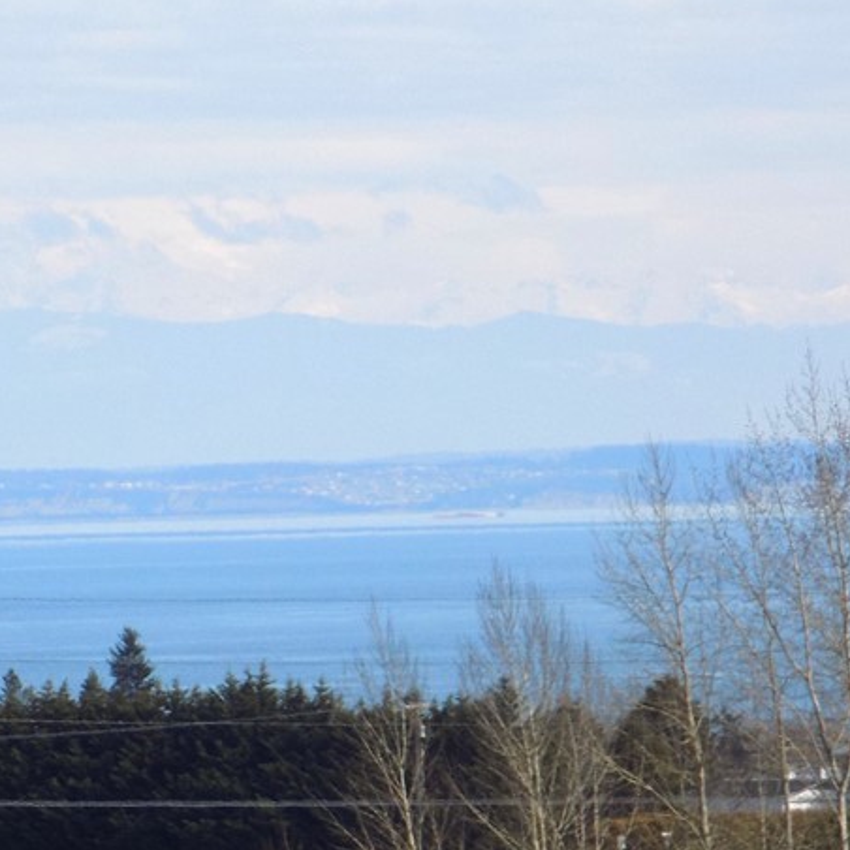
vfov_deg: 3.1
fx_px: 15585
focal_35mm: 561
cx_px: 192
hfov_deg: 3.1
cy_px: 673
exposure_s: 1/320
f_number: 5.8
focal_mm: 49.7
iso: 80
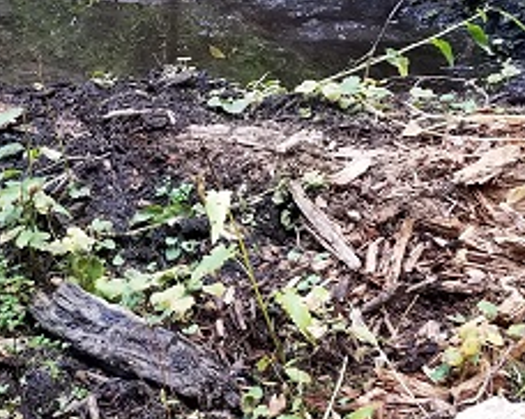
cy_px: 25
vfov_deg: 17.0
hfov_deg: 21.3
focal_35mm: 89
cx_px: 111
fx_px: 1382
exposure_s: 1/60
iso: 64
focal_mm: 4.2
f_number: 1.7
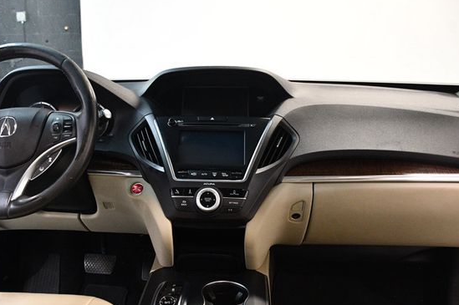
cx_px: 202
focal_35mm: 35
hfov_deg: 54.3
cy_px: 160
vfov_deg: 37.8
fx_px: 446
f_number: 3.5
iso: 3200
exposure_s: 1/60
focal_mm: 20
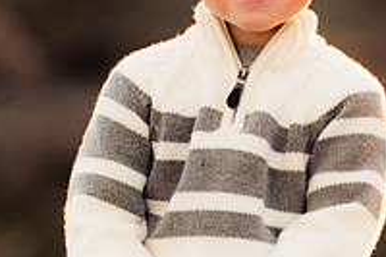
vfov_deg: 2.3
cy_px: 90
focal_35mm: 586
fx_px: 6283
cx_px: 396
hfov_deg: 3.5
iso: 400
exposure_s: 1/320
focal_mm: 135
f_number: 3.2
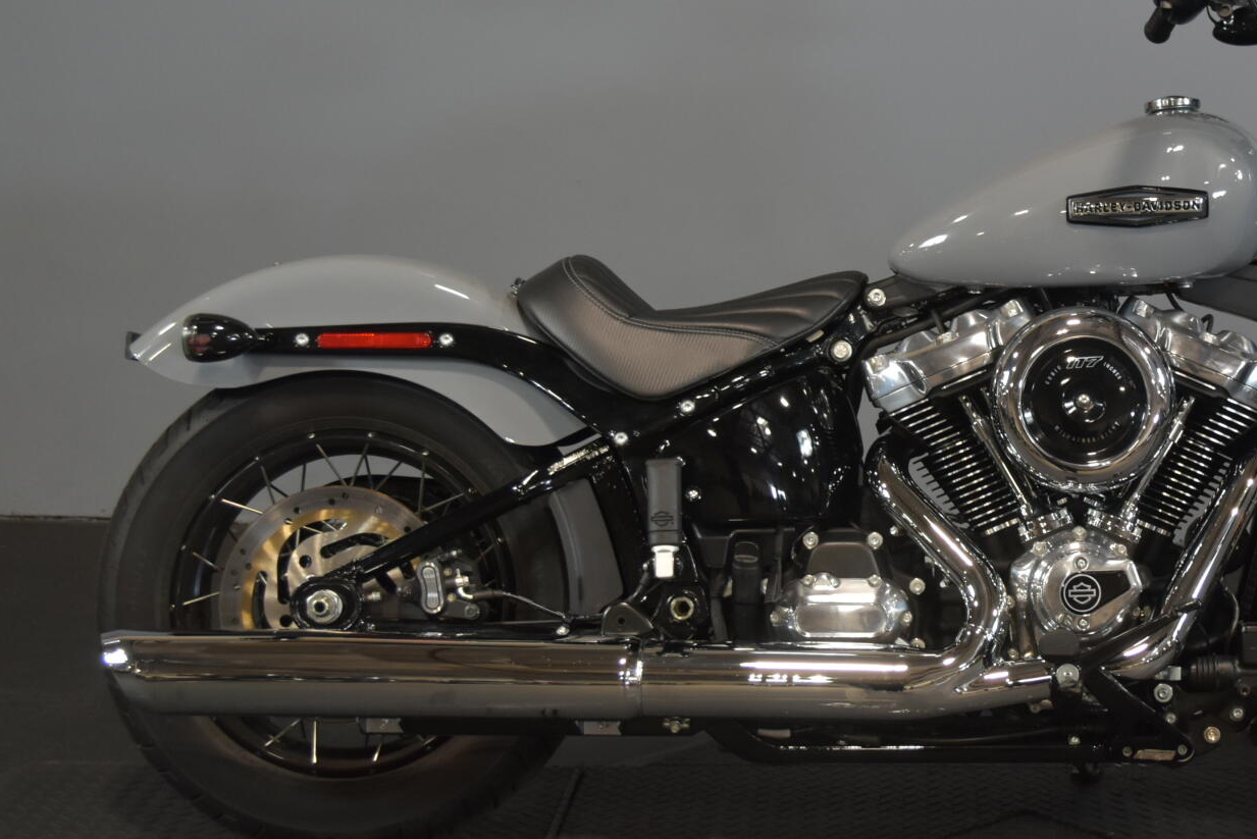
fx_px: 2550
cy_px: 255
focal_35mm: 73
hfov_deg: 27.1
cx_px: 1016
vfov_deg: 18.6
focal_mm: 30
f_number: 4.5
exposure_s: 1/30
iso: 800
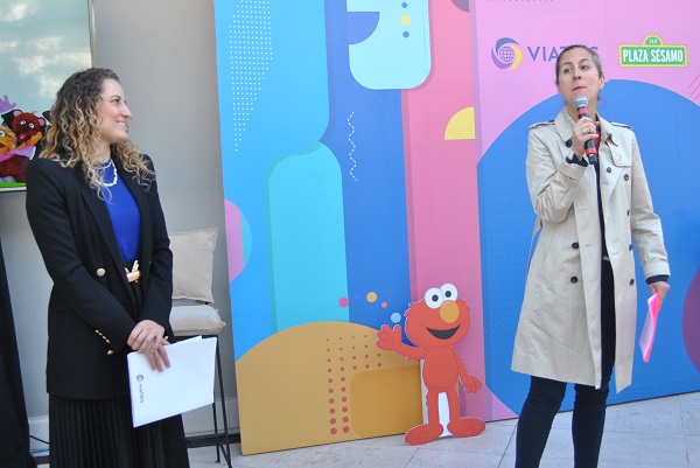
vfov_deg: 31.9
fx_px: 817
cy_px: 234
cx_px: 350
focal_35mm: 42
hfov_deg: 46.4
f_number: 4
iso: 200
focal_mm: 28
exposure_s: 1/60
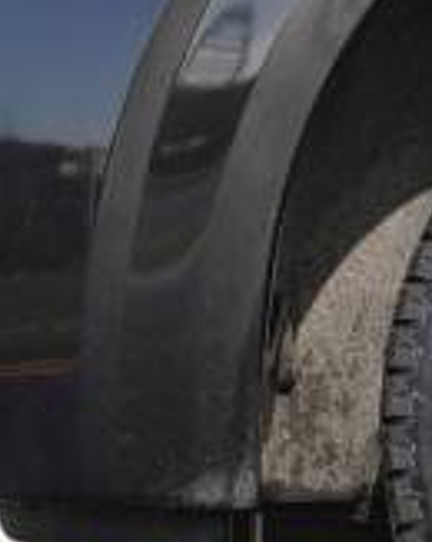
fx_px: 3808
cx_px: 738
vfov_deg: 8.1
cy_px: 376
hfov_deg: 6.4
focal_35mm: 238
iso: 100
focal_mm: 43
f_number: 6.7
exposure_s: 1/125
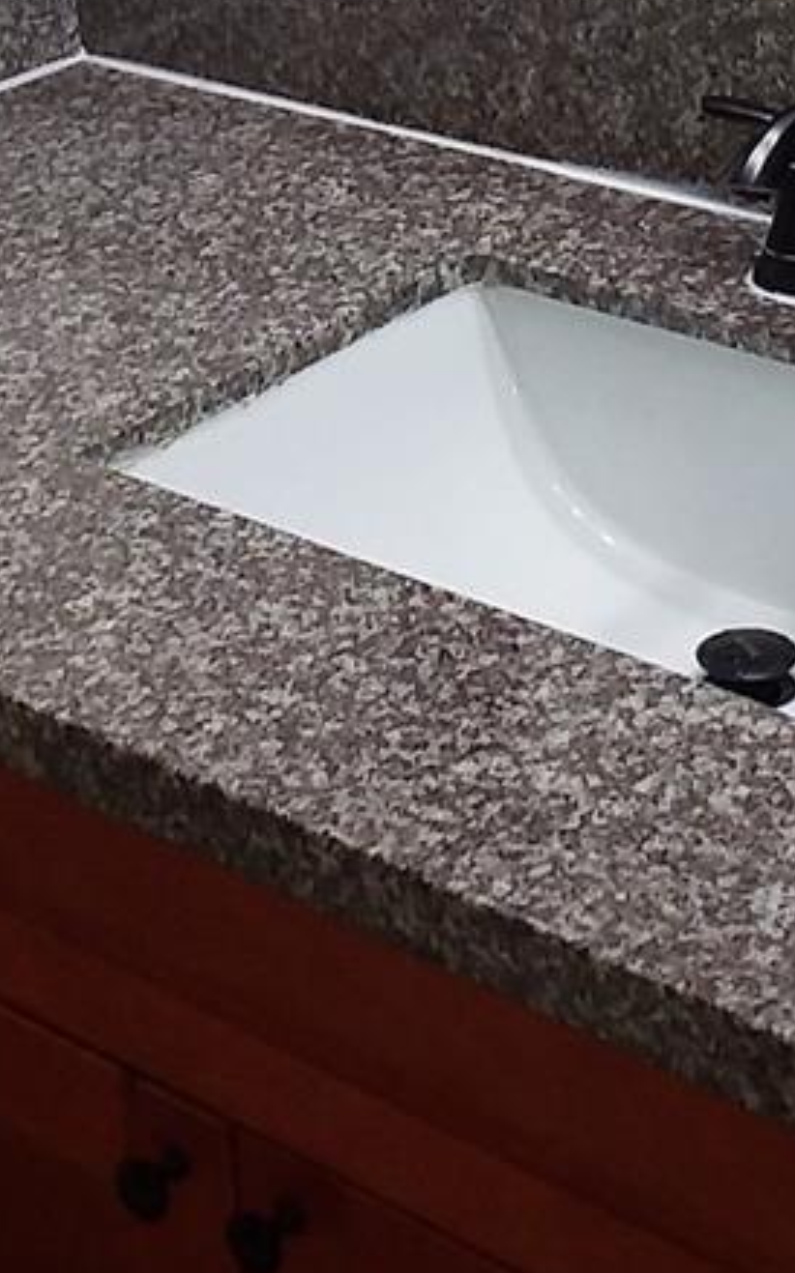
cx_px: 482
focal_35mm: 84
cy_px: -299
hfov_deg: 15.5
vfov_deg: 22.5
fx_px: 2915
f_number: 1.9
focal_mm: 2.47
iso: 50
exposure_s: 1/60
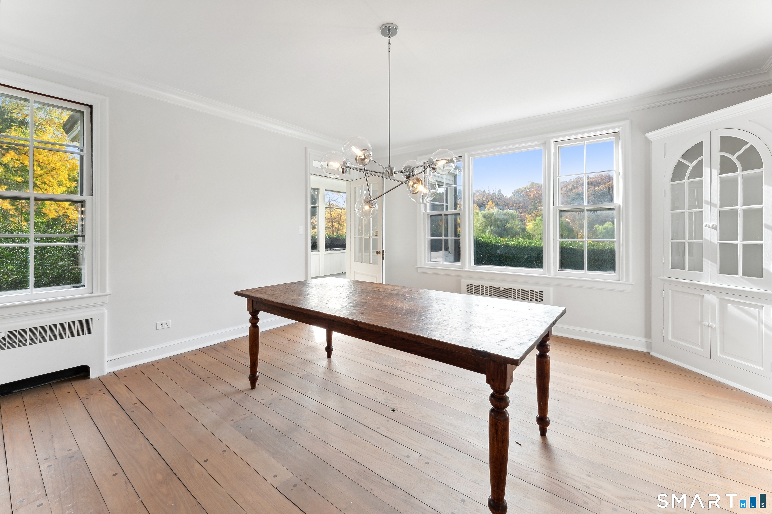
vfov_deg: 81.1
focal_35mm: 14
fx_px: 300
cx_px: 386
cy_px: 257
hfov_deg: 104.3
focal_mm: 14
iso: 200
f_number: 11
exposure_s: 1/10
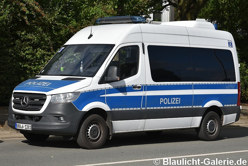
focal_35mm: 80
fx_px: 551
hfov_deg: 25.4
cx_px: 124
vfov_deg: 17.1
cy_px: 83
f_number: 11
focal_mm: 80
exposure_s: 1/500
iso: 200
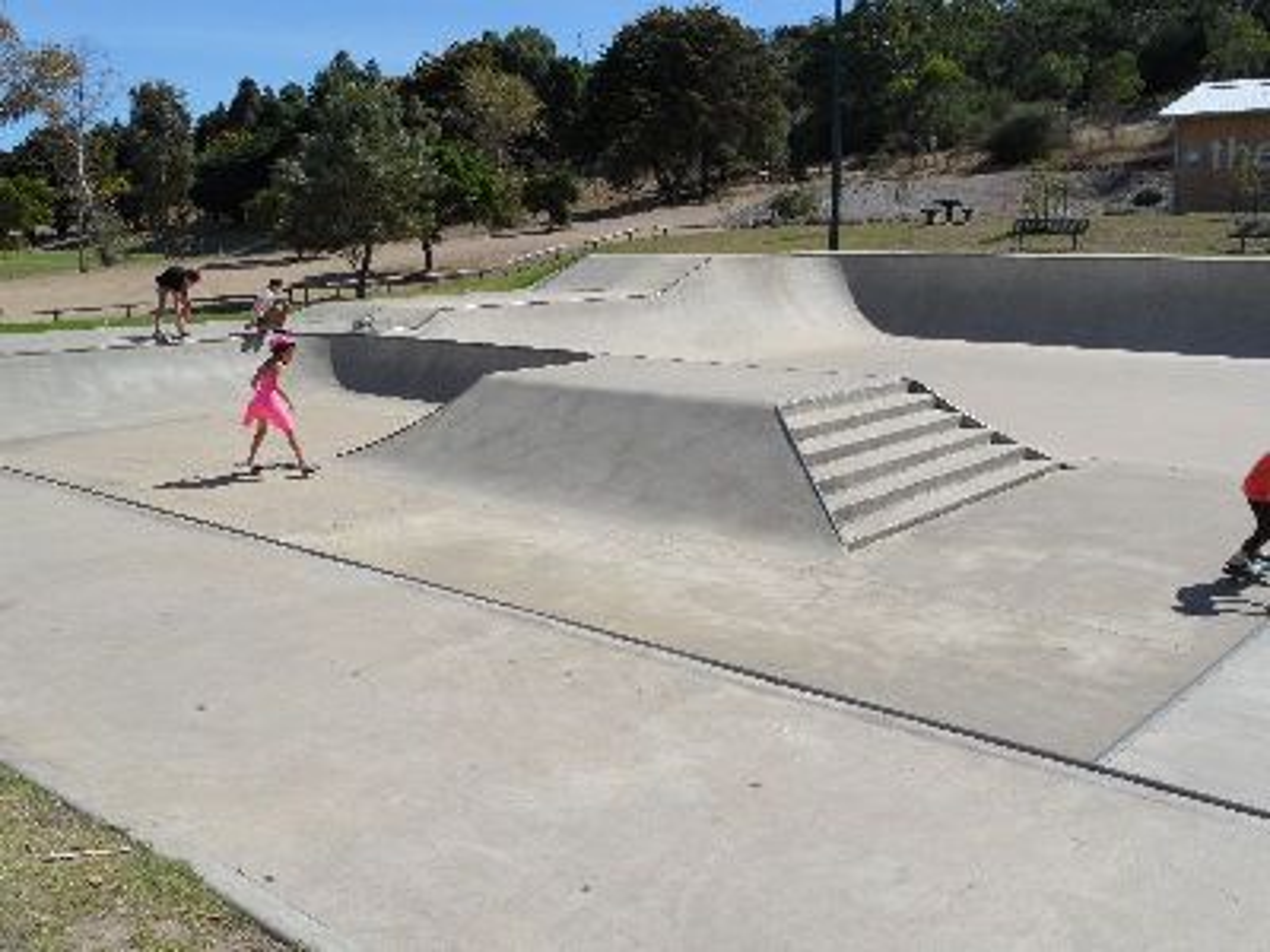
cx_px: 635
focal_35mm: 32
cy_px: 476
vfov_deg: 44.2
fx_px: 1174
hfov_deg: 56.8
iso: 80
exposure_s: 1/750
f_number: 5
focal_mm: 5.3
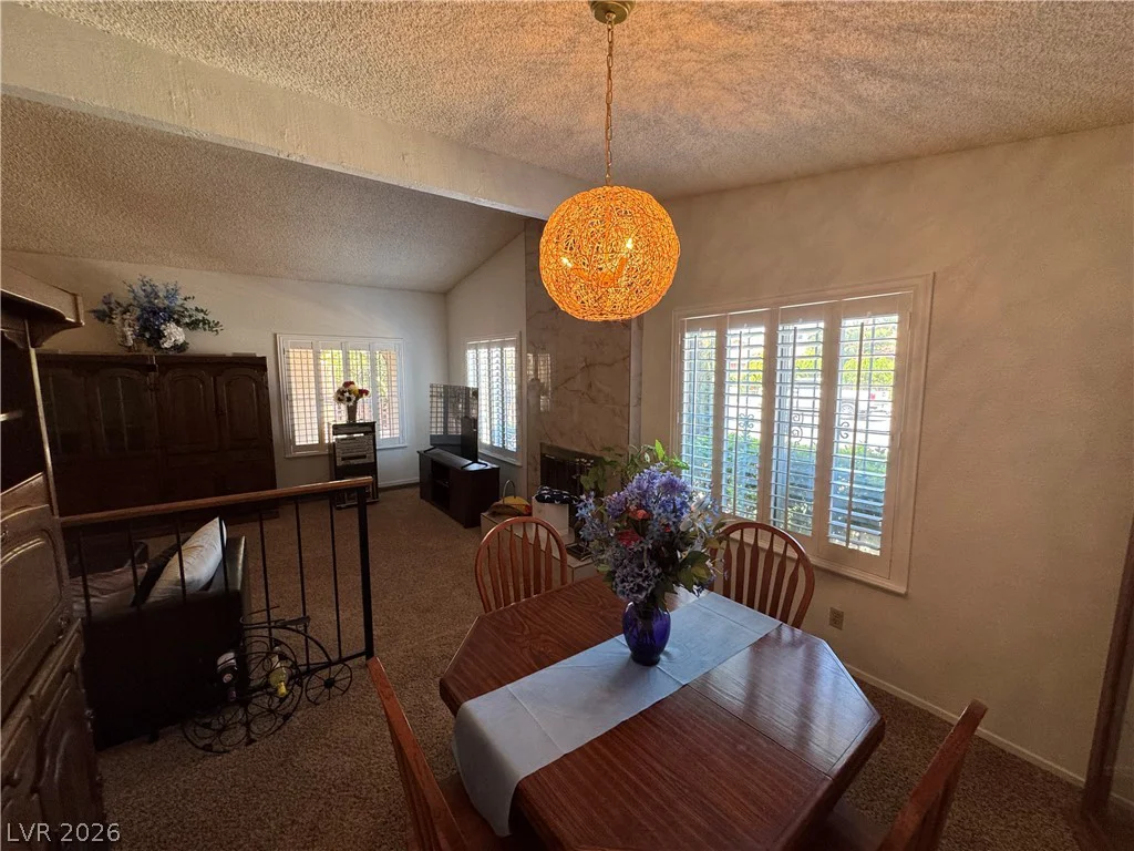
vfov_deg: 85.7
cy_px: 426
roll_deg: -0.3
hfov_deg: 102.1
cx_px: 567
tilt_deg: -6.6
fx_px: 459
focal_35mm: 14
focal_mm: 2.22
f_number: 2.2
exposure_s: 1/120
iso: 200
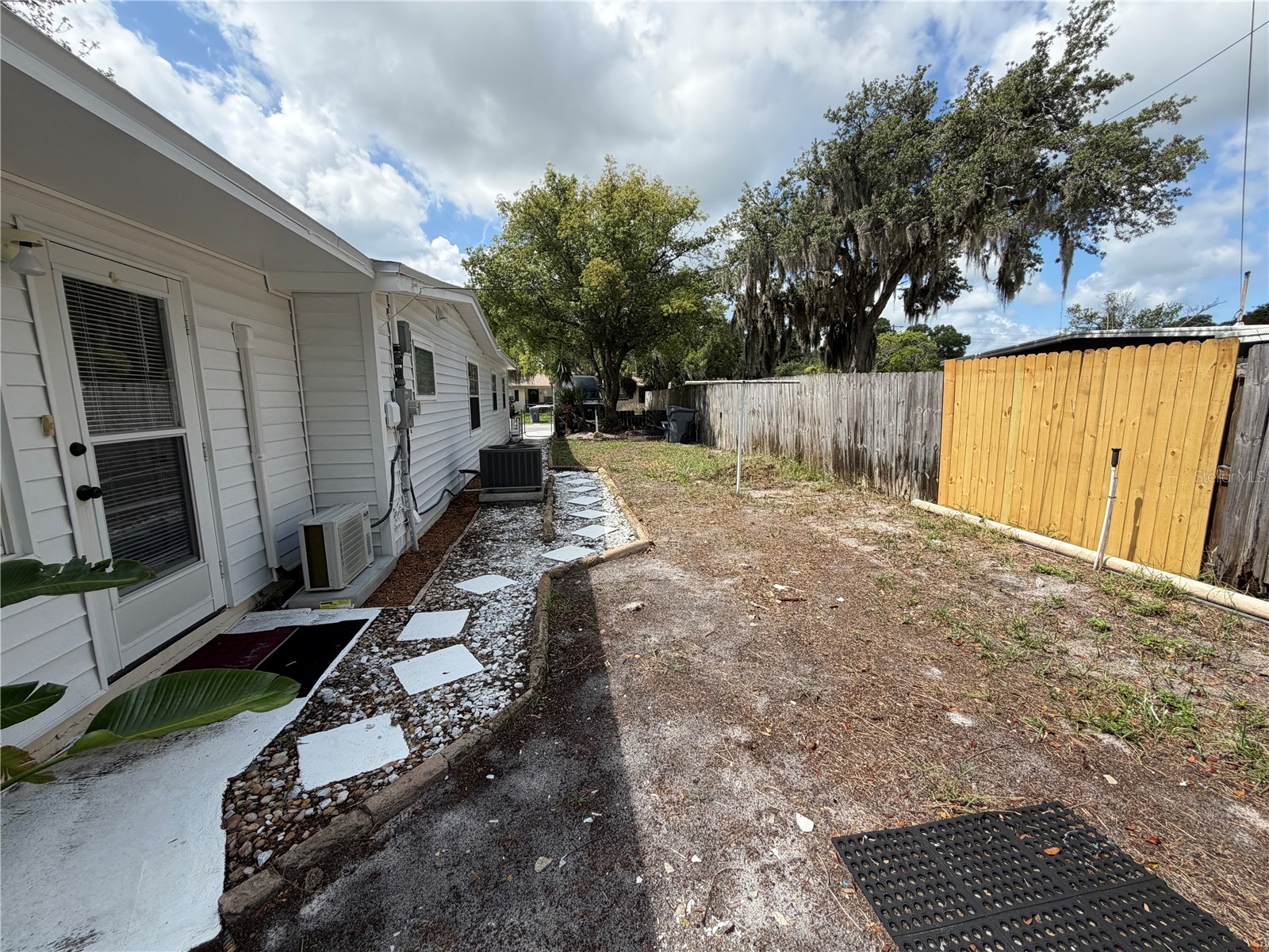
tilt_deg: -9.4
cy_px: 476
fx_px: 513
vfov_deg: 85.7
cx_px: 634
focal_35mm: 14
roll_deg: +0.1
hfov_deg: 102.1
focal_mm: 2.22
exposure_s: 1/770
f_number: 2.2
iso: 32
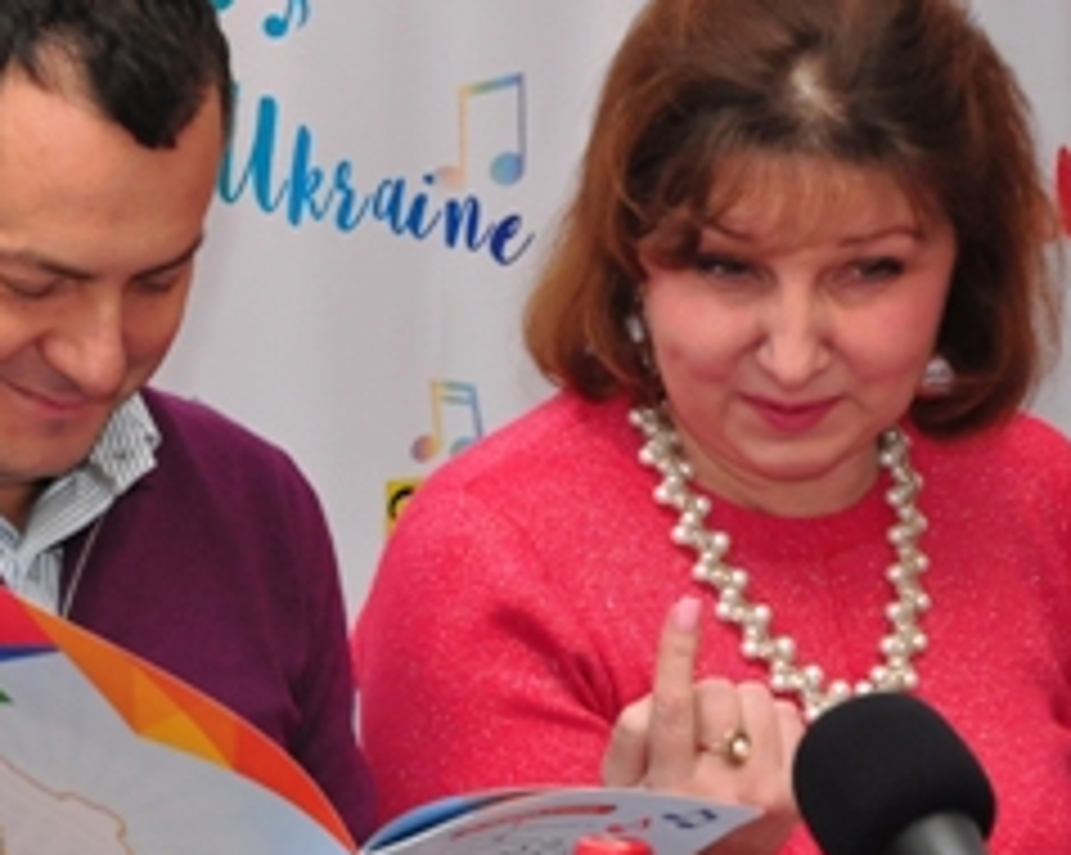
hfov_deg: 7.3
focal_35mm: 265
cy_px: 412
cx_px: -153
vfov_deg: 5.8
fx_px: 8393
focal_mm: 70
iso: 800
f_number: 8
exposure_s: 1/60
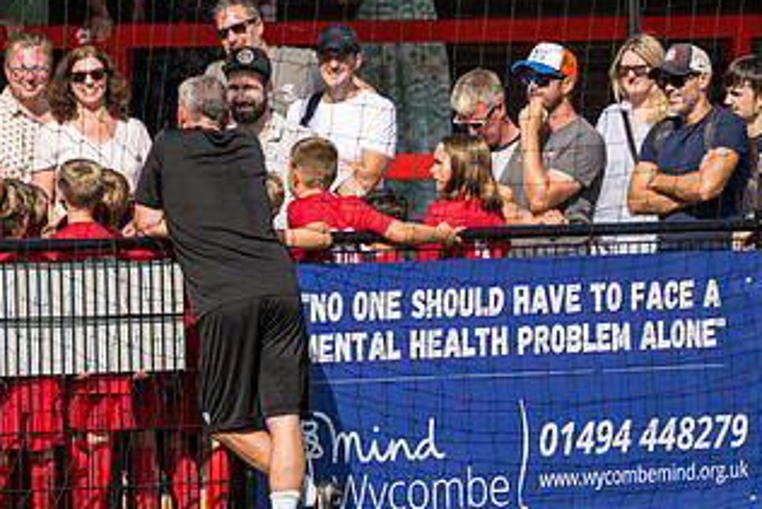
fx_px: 11308
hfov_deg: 3.9
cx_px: 244
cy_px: 357
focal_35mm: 534
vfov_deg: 2.6
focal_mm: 250
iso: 200
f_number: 4
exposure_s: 1/1600
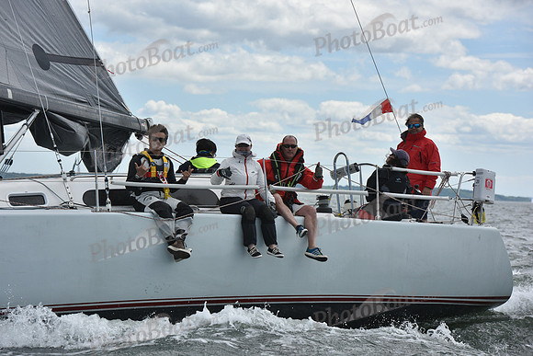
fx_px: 1999
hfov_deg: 15.2
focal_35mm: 135
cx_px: 266
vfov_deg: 10.2
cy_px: 178
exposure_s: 1/1250
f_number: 8
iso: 320
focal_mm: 135
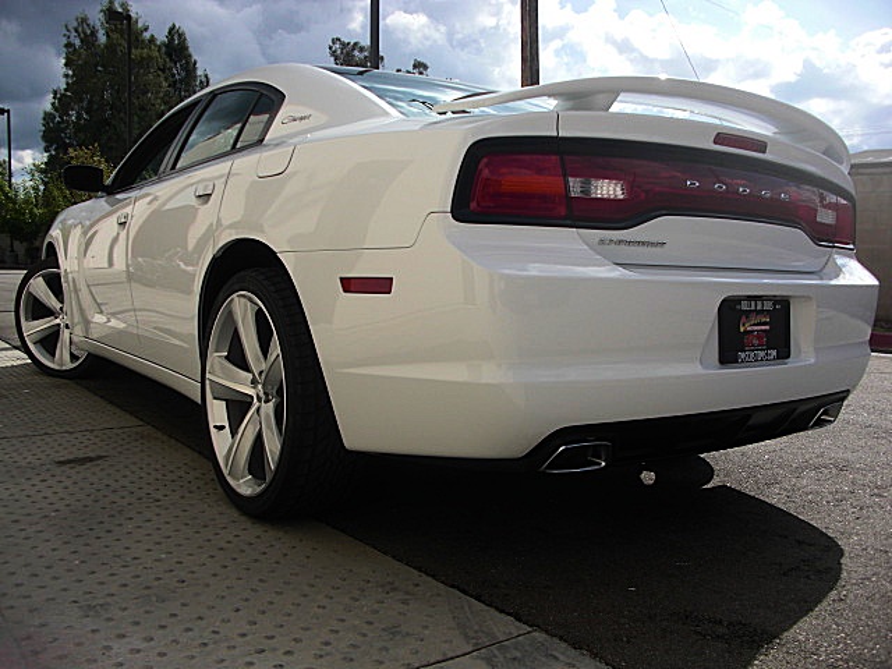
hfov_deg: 51.4
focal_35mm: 36
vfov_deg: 39.7
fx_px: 928
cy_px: 334
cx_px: 446
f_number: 7.9
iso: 50
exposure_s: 1/200
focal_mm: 6.3
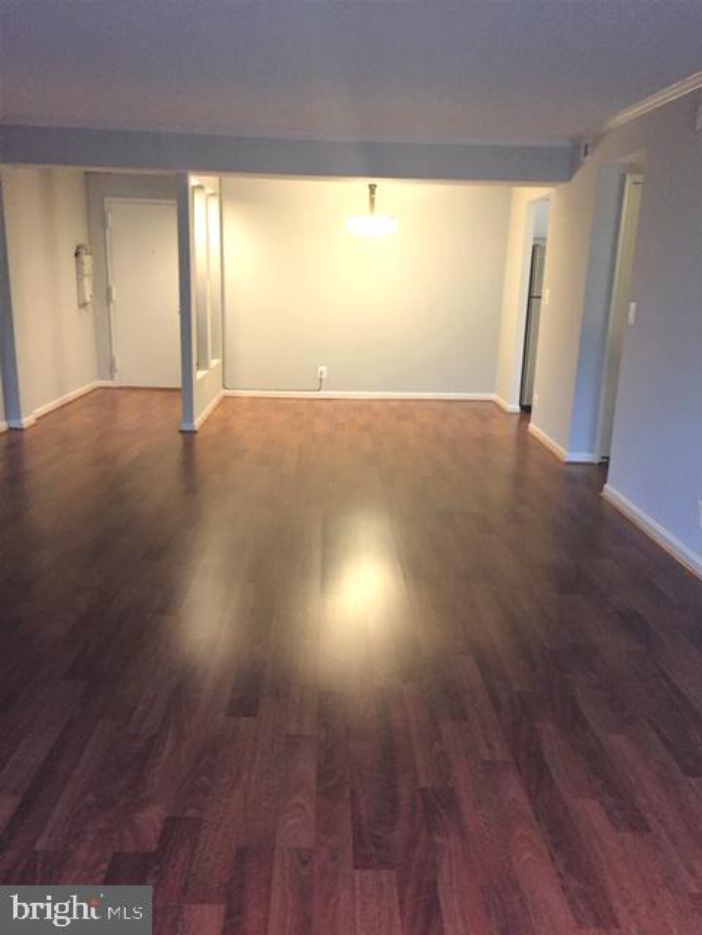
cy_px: 468
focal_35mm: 29
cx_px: 351
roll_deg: -2.1
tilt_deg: -12.9
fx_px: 784
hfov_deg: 48.2
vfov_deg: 61.7
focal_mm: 4.15
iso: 200
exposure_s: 1/30
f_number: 2.2
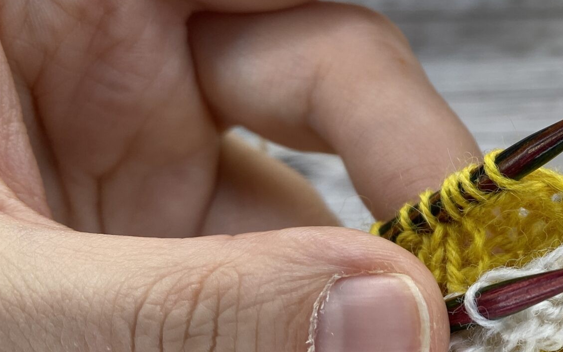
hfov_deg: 30.2
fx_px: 921
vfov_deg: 21.6
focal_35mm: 60
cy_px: 137
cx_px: 630
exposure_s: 1/122
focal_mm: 4.25
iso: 40
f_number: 1.8
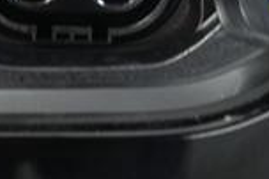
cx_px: 37
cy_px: -145
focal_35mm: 118
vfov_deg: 10.8
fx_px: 881
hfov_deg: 17.2
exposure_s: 1/60
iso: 2500
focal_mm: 28
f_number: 2.8
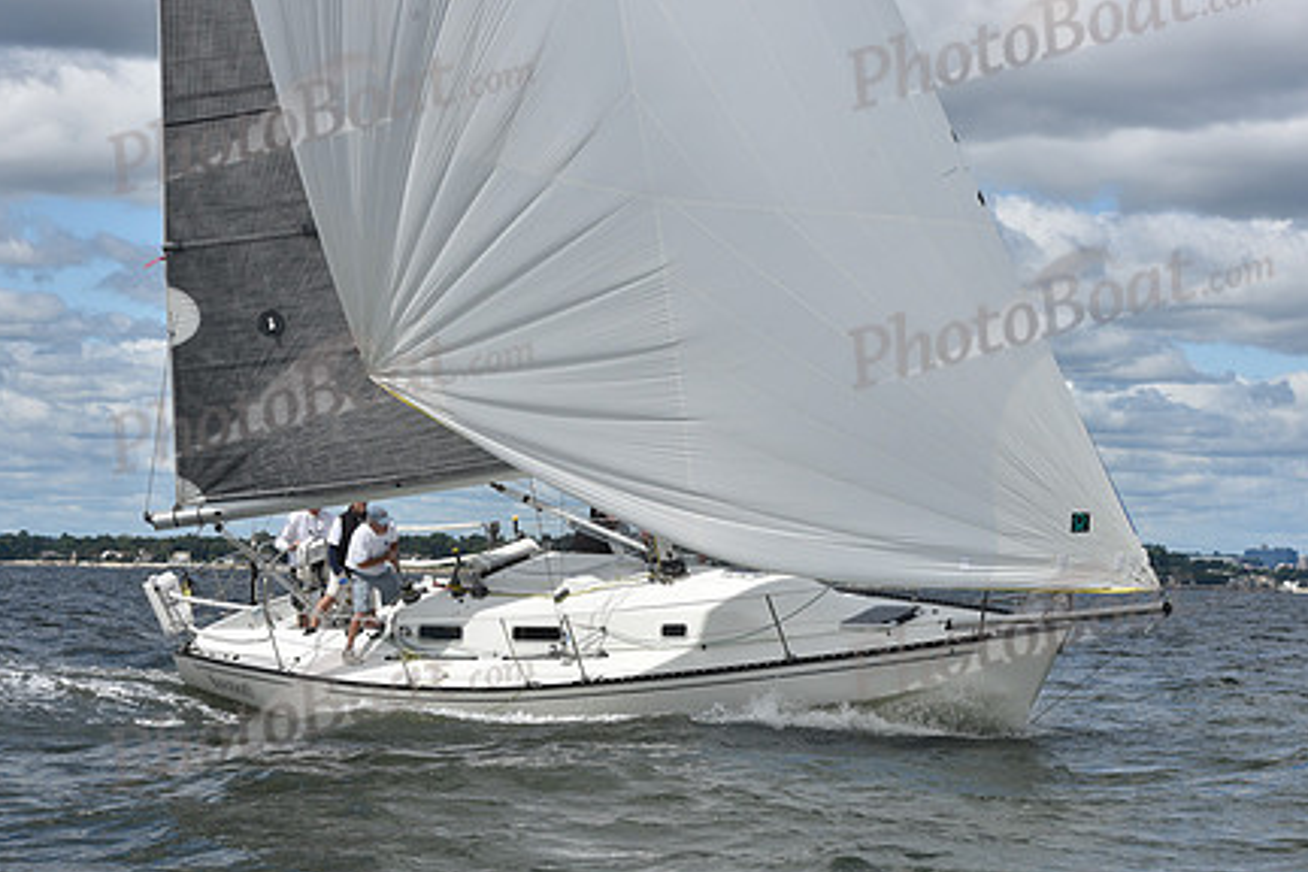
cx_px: 693
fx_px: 3415
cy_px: 510
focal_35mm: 94
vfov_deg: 14.5
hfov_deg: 21.7
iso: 250
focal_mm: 70
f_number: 10
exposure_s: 1/800
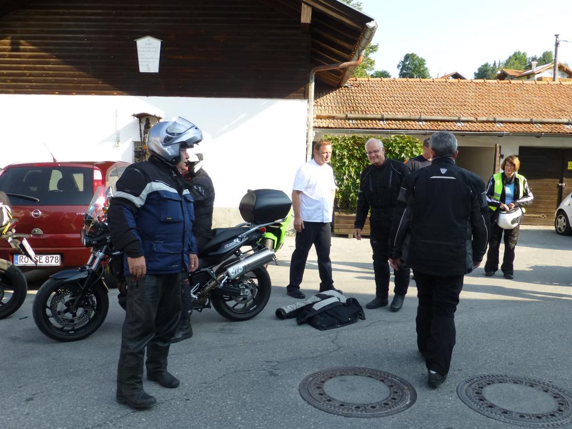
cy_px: 214
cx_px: 286
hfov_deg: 60.0
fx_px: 496
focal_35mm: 30
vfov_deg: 46.8
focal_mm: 5.4
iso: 100
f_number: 3.6
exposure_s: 1/250
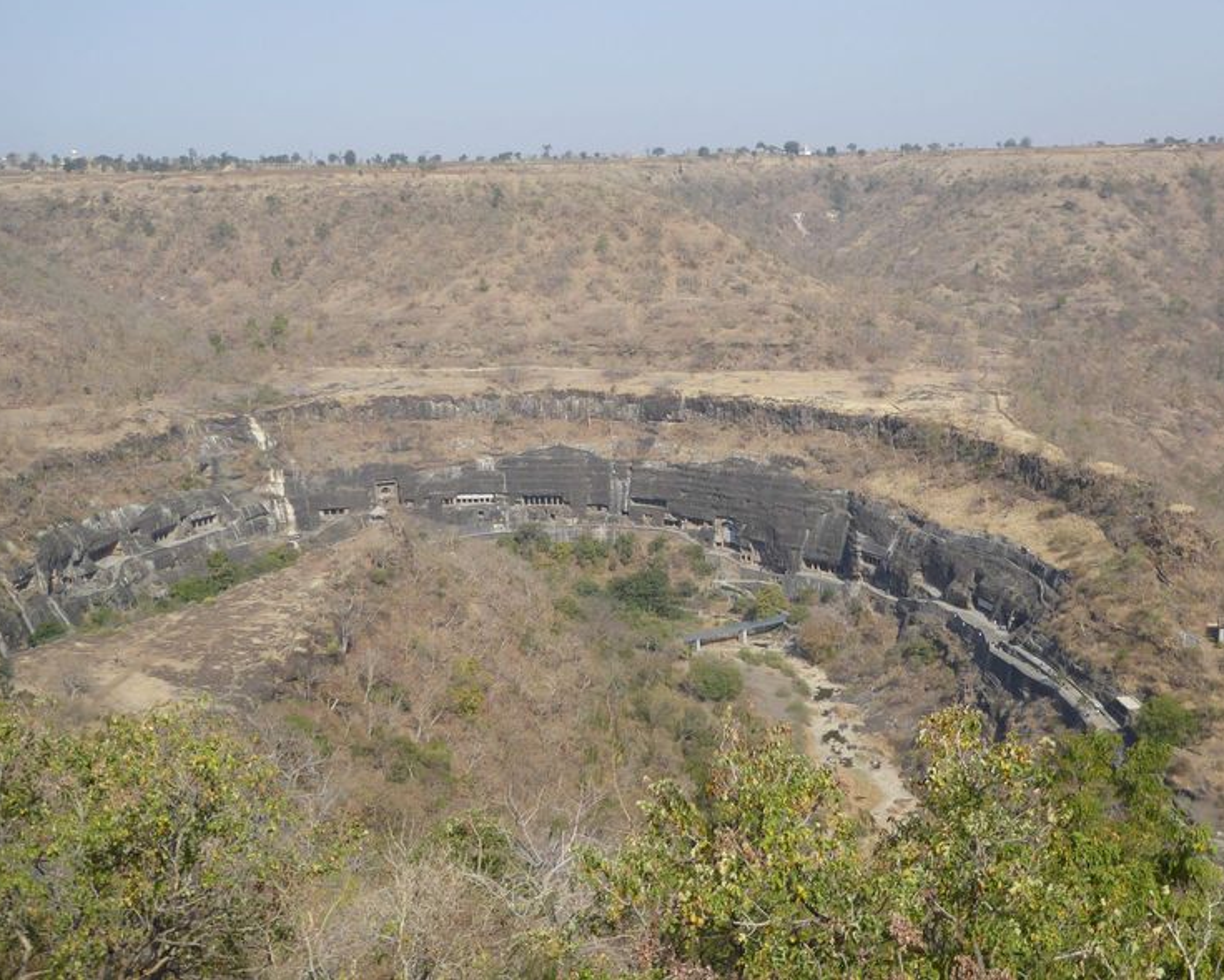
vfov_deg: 29.1
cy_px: 483
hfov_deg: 36.0
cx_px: 659
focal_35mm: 52
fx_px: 1884
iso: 80
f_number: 4
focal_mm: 8.4
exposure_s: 1/640
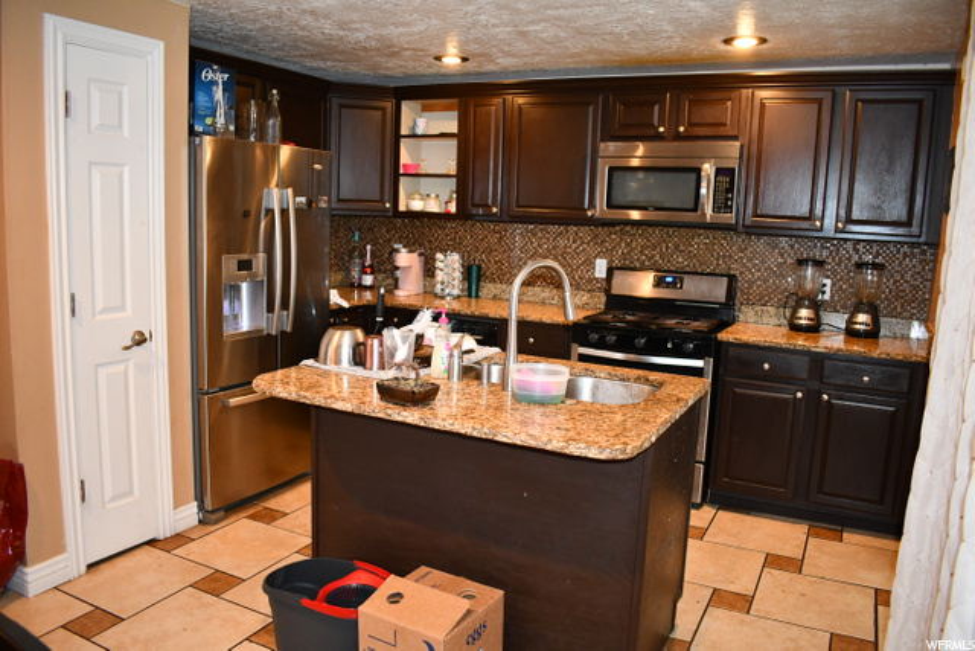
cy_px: 326
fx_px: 731
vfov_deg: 48.0
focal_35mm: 27
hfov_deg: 67.4
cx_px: 488
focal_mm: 18
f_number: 3.5
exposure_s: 1/60
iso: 2200
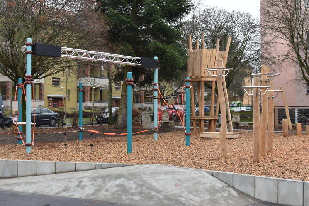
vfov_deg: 25.8
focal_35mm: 52
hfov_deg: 37.8
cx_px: 154
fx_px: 451
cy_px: 103
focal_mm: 35
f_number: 5
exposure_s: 1/100
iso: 400
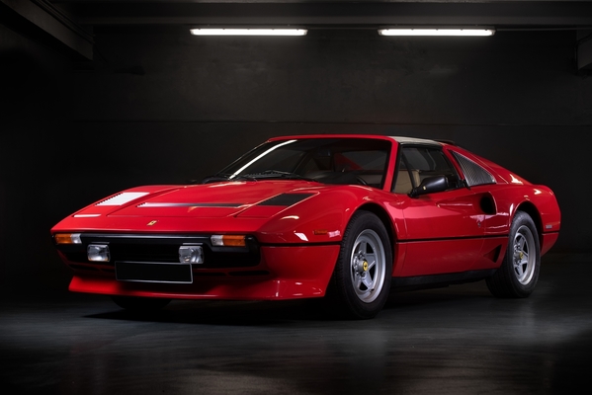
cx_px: 296
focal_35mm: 90
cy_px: 198
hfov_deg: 22.6
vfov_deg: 15.2
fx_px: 1481
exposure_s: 1/15
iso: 640
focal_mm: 90
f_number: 6.3
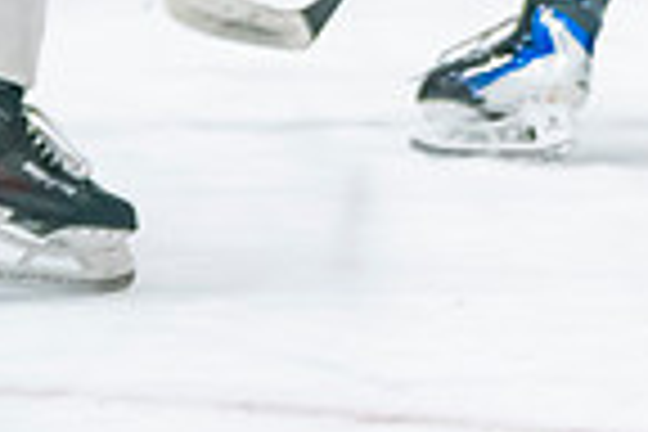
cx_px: 977
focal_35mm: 526
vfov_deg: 2.6
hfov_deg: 3.9
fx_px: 9467
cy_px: -592
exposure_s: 1/640
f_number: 2.8
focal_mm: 88
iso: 2500
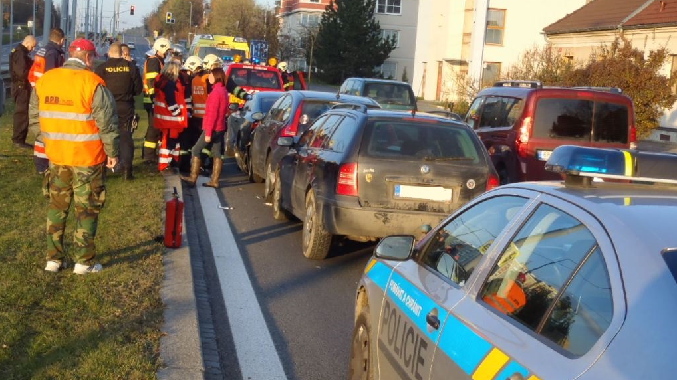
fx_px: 1023
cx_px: 338
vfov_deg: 21.1
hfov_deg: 36.6
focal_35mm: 57
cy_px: 214
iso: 80
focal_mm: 9.39
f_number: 5
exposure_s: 1/100
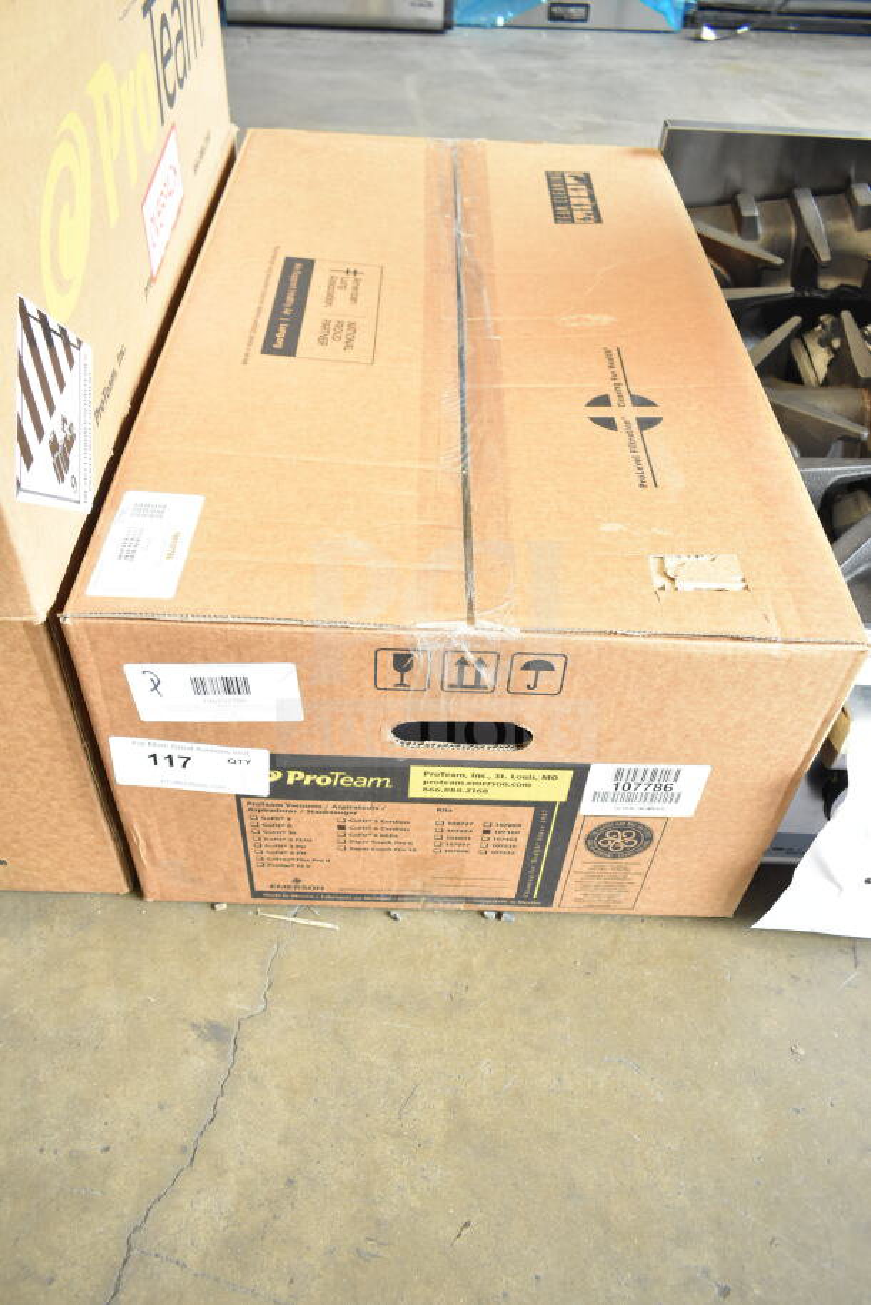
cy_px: 652
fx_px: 979
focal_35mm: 27
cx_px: 436
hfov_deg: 48.0
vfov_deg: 67.4
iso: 1600
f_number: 4.5
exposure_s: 1/80
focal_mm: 18
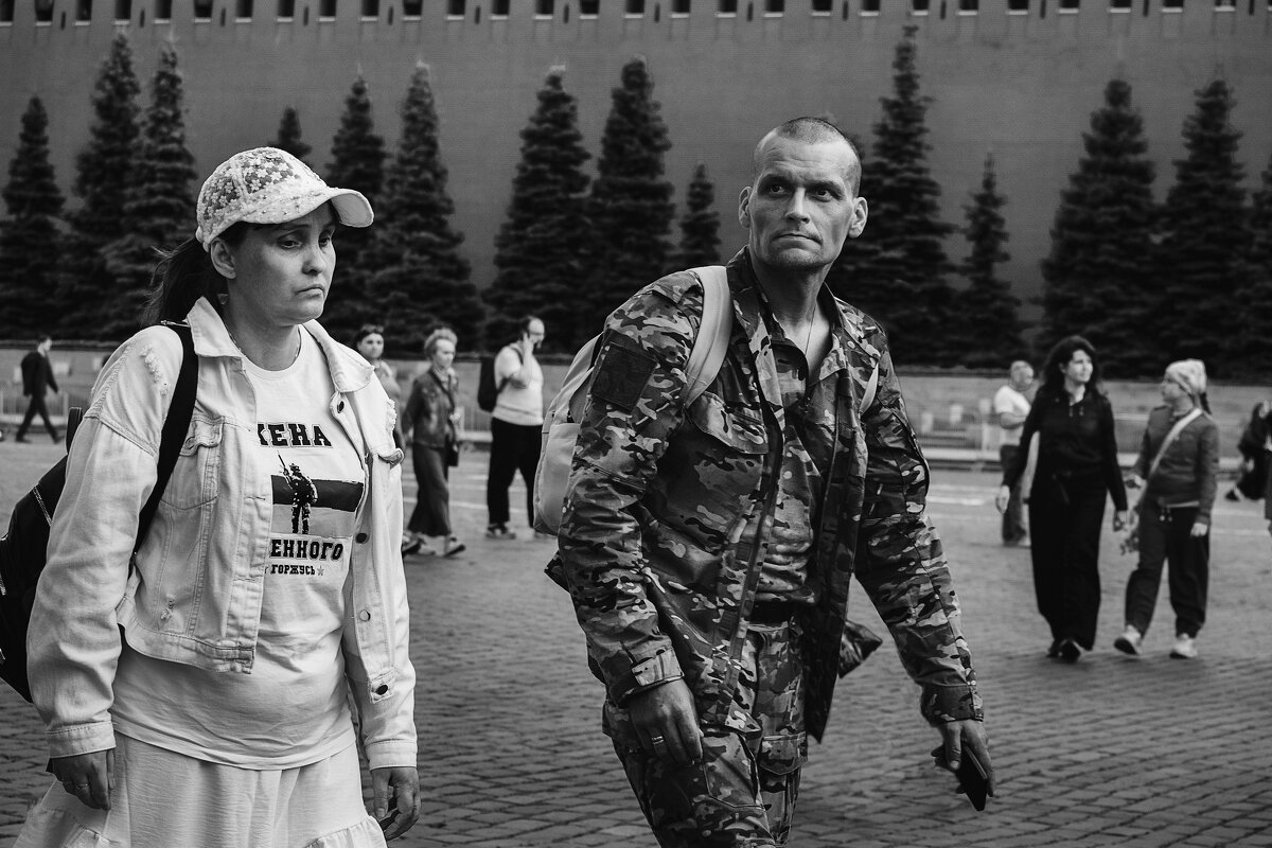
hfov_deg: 21.5
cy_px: 424
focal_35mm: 95
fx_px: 3356
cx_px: 636
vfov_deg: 14.4
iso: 800
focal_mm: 63.2
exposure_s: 1/280
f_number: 5.6
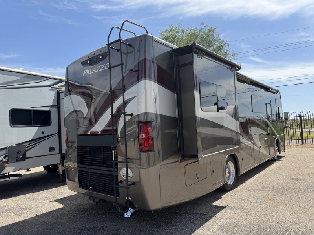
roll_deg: +2.4
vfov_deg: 56.8
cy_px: 118
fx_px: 218
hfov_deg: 71.6
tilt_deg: +2.8
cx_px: 157
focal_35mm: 24
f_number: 1.78
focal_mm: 6.76
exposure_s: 1/3584
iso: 100
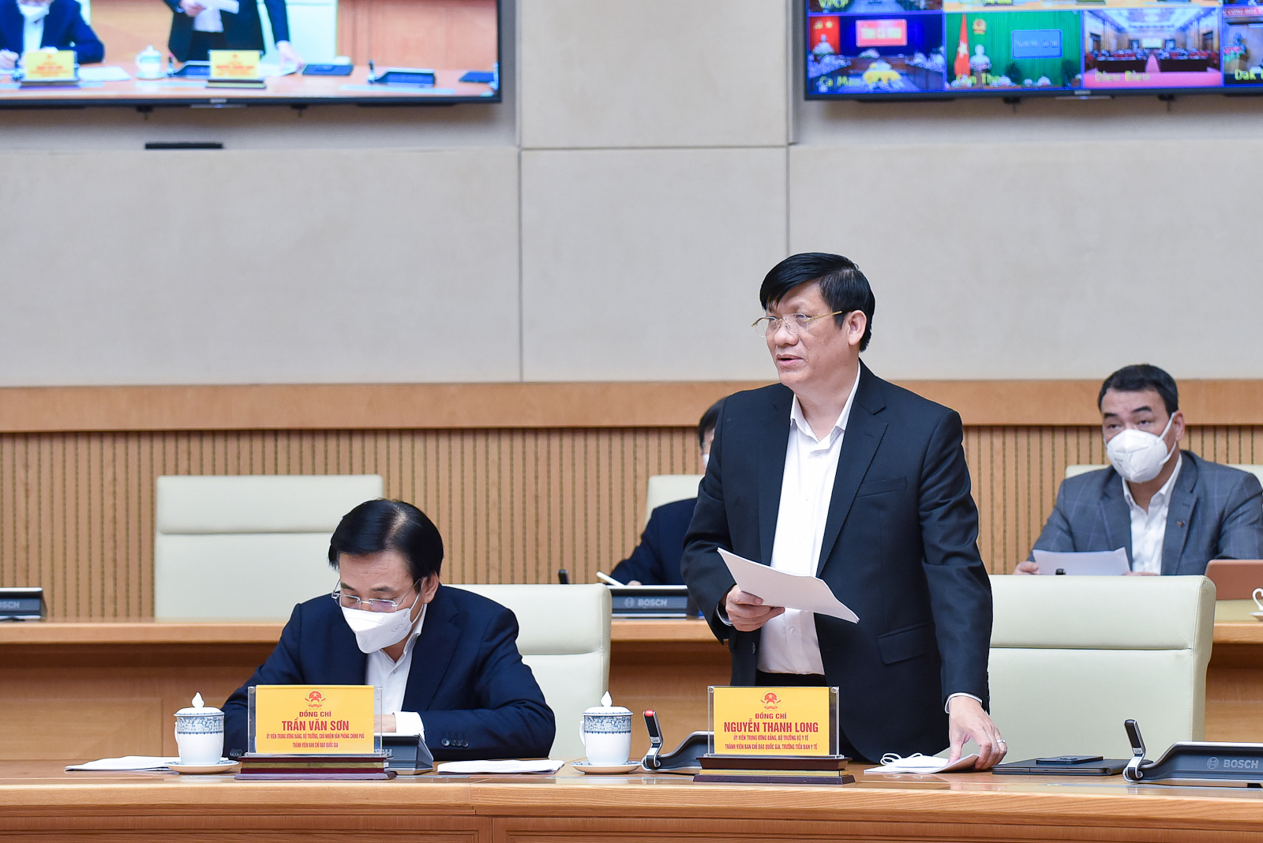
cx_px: 632
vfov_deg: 12.5
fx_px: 3860
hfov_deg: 18.6
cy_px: 422
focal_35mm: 110
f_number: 5
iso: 2000
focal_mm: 110
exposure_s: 1/250
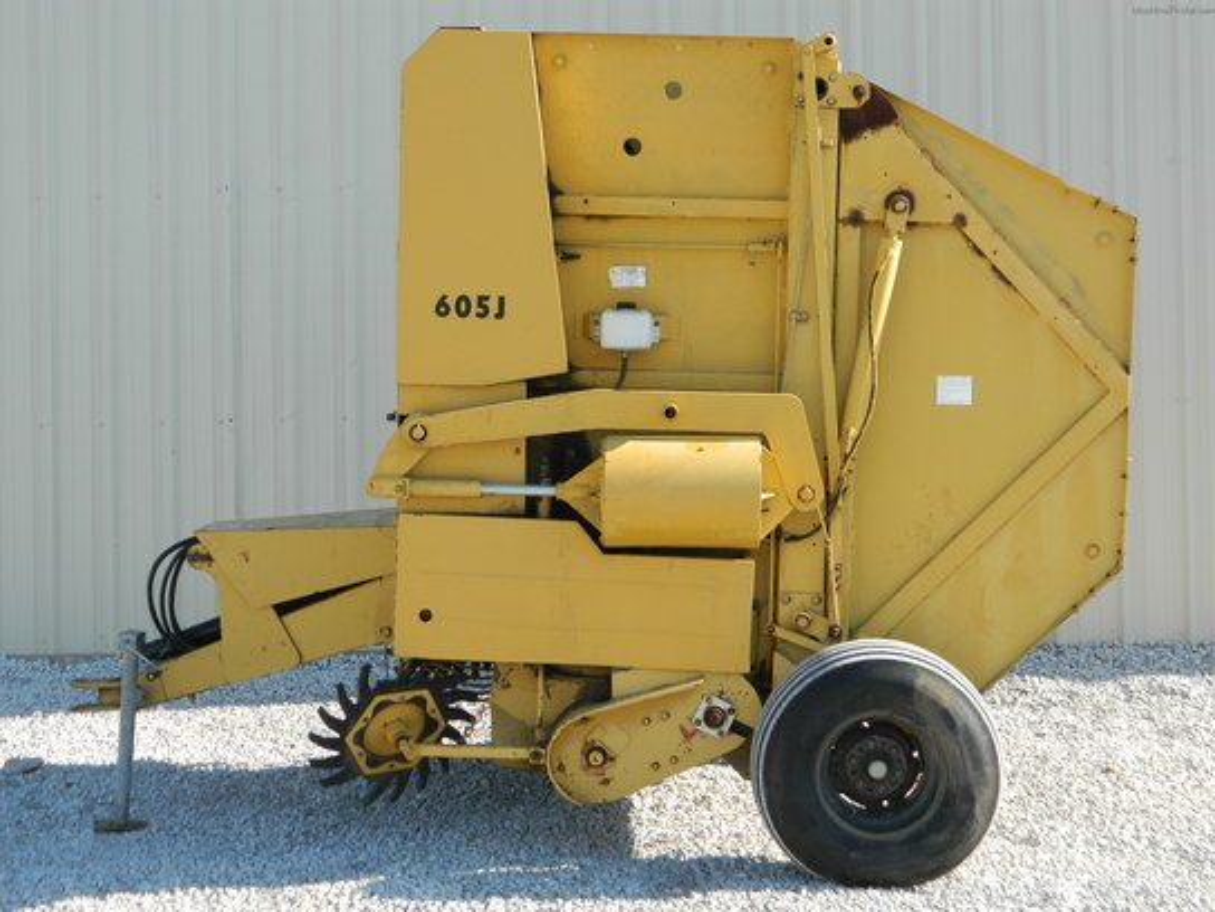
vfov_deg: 21.0
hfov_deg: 27.8
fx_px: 2457
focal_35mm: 70
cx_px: 608
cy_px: 456
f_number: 4
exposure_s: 1/250
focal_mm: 12.6
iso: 80
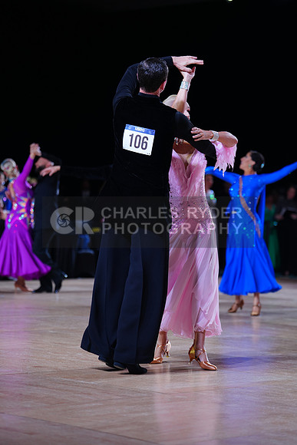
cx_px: 148
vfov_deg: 18.9
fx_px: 1336
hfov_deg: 12.7
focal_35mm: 108
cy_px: 222
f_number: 2.8
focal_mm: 108
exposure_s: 1/500
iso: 500
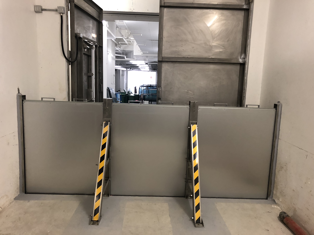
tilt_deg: -8.1
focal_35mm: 28
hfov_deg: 63.4
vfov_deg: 49.7
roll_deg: -2.3
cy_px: 118
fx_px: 254
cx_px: 157
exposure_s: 1/17
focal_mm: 4
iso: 80
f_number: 1.8
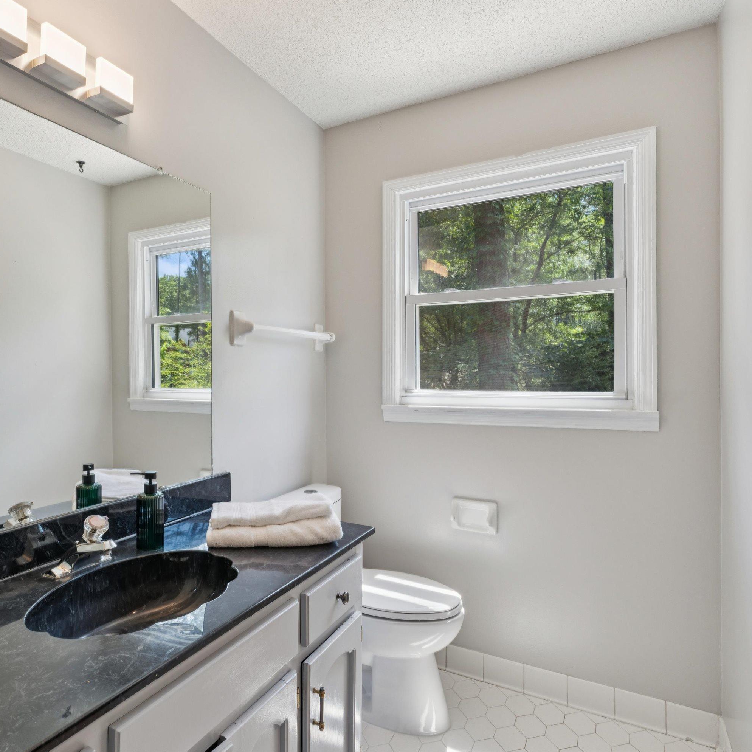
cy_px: 366
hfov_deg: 71.4
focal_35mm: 21
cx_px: 300
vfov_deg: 72.1
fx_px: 516
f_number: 13
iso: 400
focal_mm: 16
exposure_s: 1/10
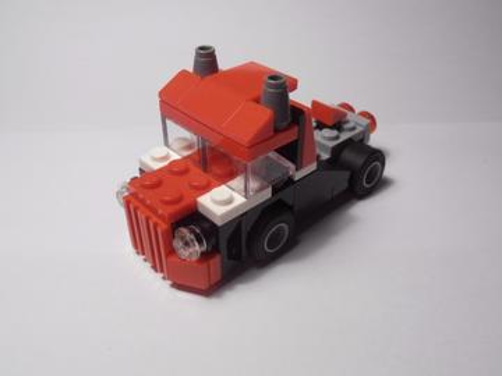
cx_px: 251
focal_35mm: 37
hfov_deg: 50.1
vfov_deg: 38.7
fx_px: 537
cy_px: 188
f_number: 3.9
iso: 80
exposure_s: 1/40
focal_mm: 6.61
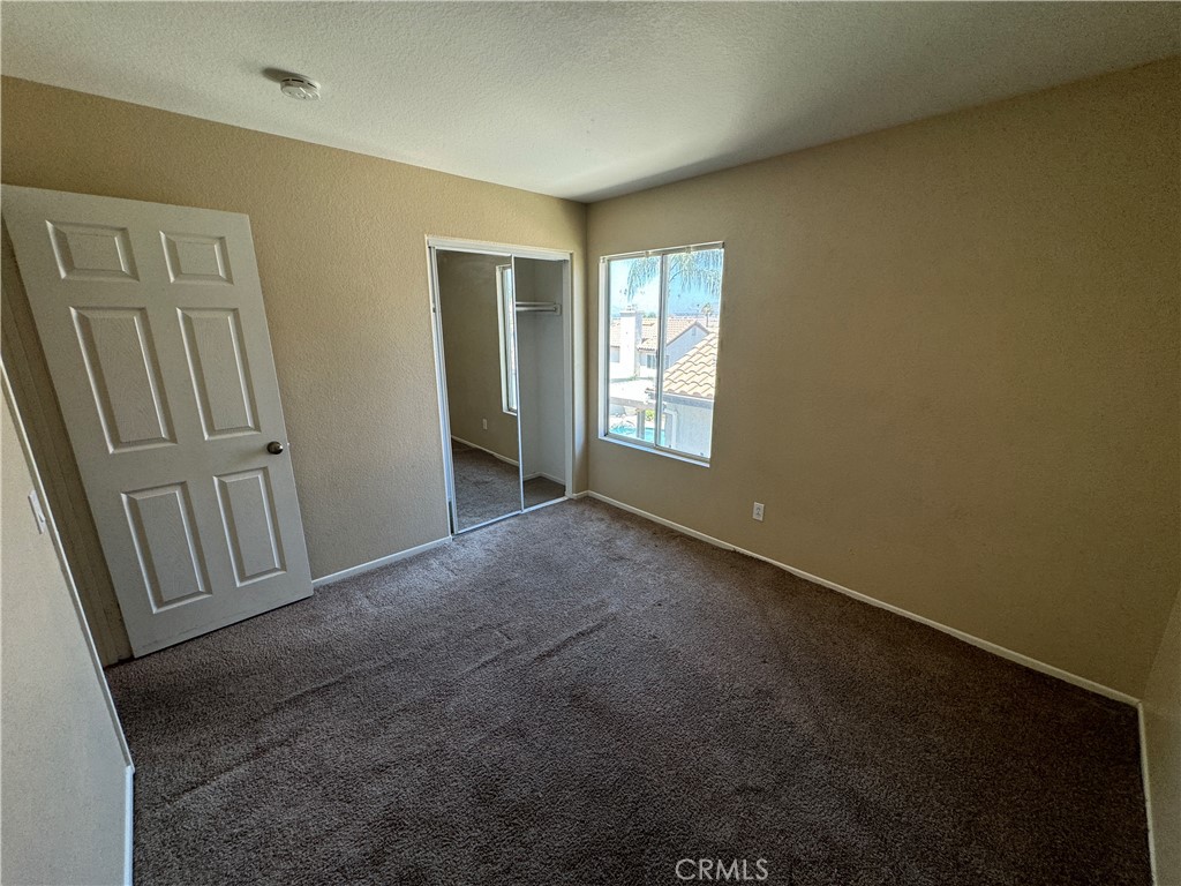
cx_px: 590
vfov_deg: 85.7
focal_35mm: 14
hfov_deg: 102.1
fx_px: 478
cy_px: 443
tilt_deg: -14.5
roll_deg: -0.2
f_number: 2.2
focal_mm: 2.22
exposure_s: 1/120
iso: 100
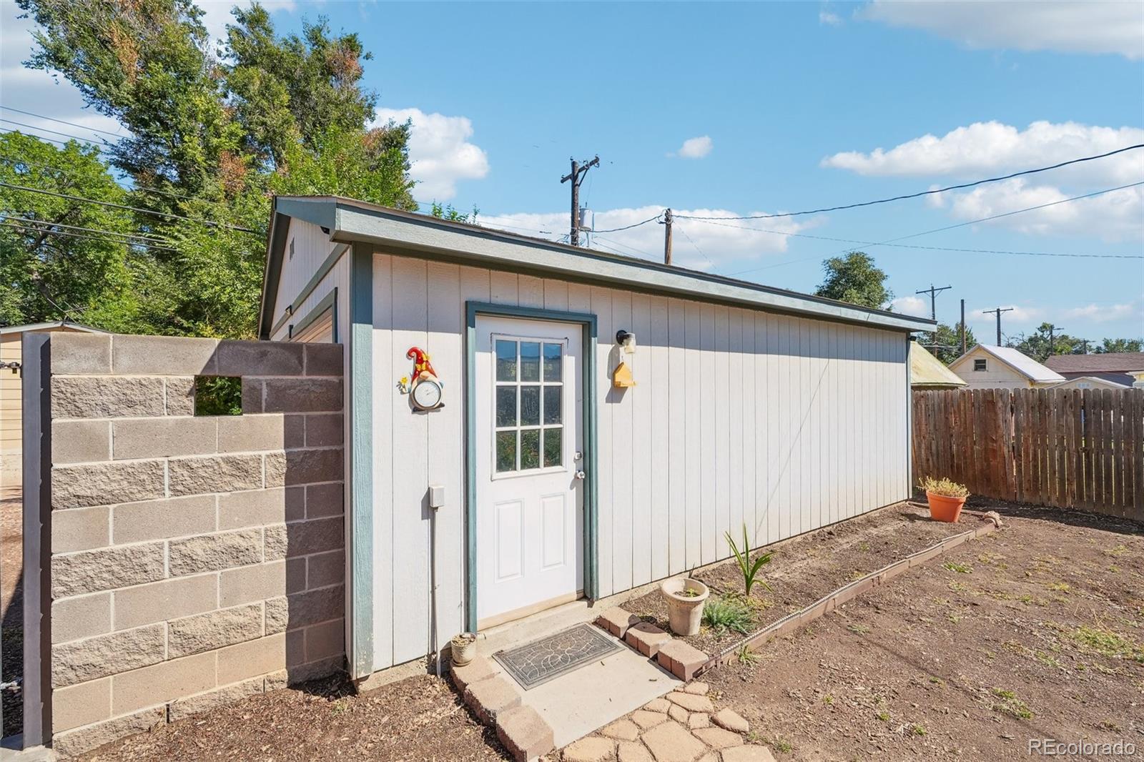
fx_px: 477
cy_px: 381
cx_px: 572
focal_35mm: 15
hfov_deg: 100.4
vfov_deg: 77.3
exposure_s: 1/400
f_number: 8
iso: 800
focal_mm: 10
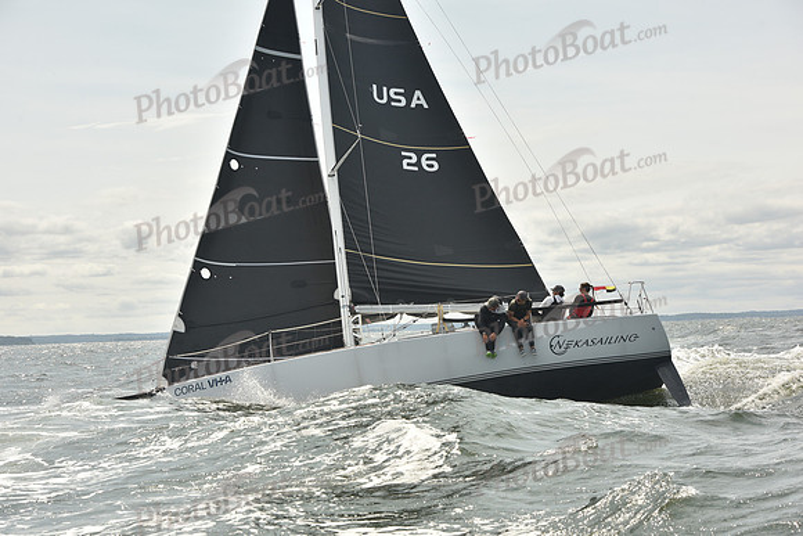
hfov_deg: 28.8
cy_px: 268
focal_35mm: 70
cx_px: 402
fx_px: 1562
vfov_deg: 19.5
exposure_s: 1/800
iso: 250
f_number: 9
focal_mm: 70
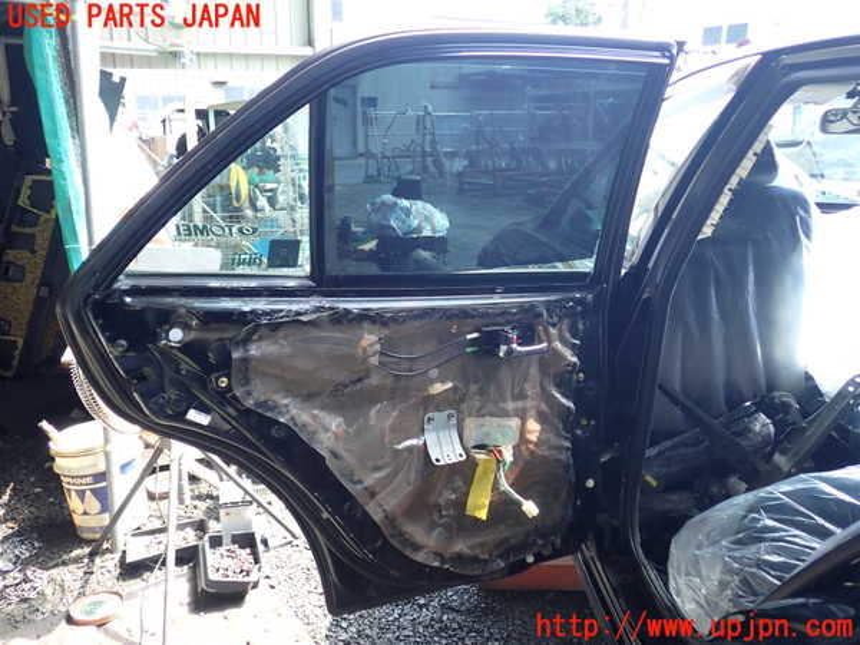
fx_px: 745
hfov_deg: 60.0
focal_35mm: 30
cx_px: 430
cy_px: 322
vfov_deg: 46.8
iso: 160
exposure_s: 1/125
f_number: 2.3
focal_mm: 5.4
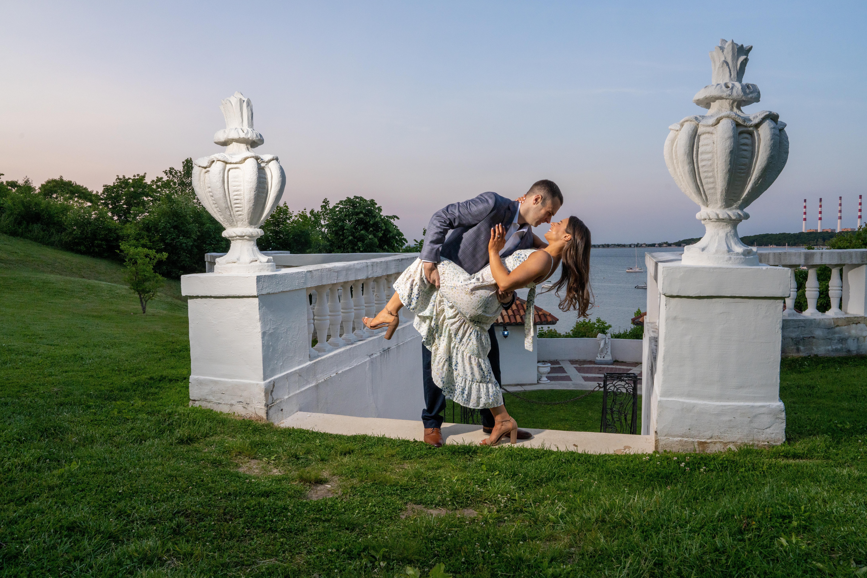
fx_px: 578
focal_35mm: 24
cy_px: 289
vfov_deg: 53.1
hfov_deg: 73.7
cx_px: 434
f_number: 13
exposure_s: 1/160
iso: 800
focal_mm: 24
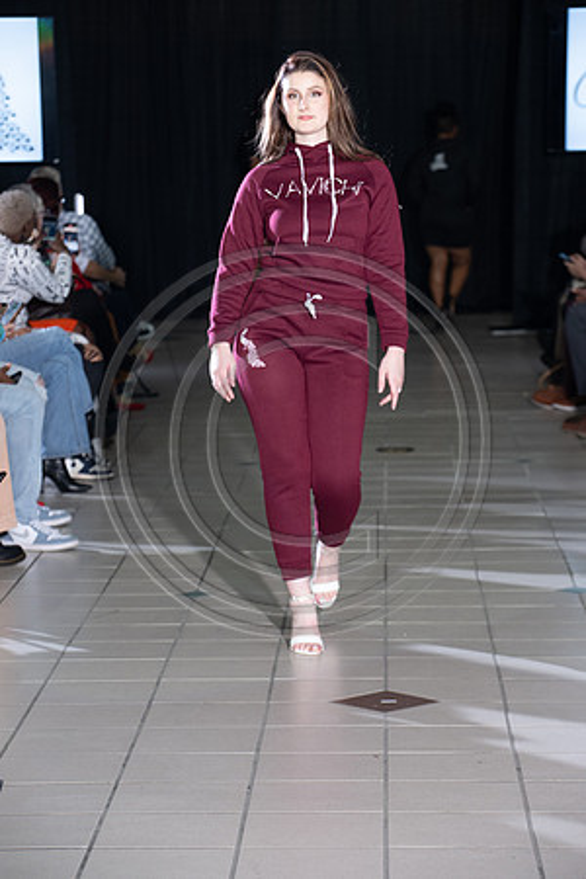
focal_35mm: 120
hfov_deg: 11.4
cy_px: 440
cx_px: 293
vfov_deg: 17.1
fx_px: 2930
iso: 1250
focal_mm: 120
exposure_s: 1/125
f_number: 5.6
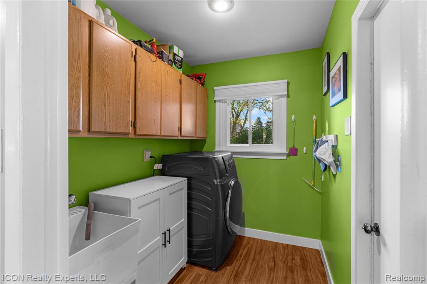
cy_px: 142
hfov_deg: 96.8
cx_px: 214
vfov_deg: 73.7
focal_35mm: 16
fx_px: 190
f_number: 8
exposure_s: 1
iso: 400
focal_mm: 16
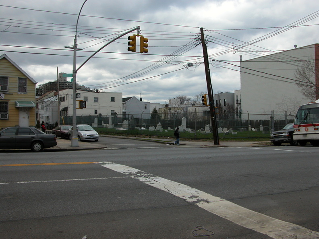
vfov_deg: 40.7
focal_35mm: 35
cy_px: 120
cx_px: 160
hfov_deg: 52.6
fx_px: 323
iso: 100
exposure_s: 1/1000
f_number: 3.2
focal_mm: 8.9
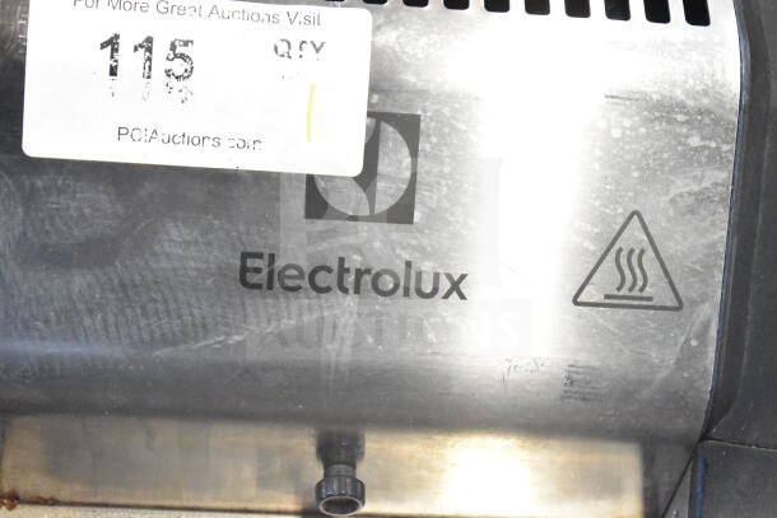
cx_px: 388
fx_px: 1781
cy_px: 259
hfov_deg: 24.6
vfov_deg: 16.6
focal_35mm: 82
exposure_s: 1/100
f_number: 5.6
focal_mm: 55
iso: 12800
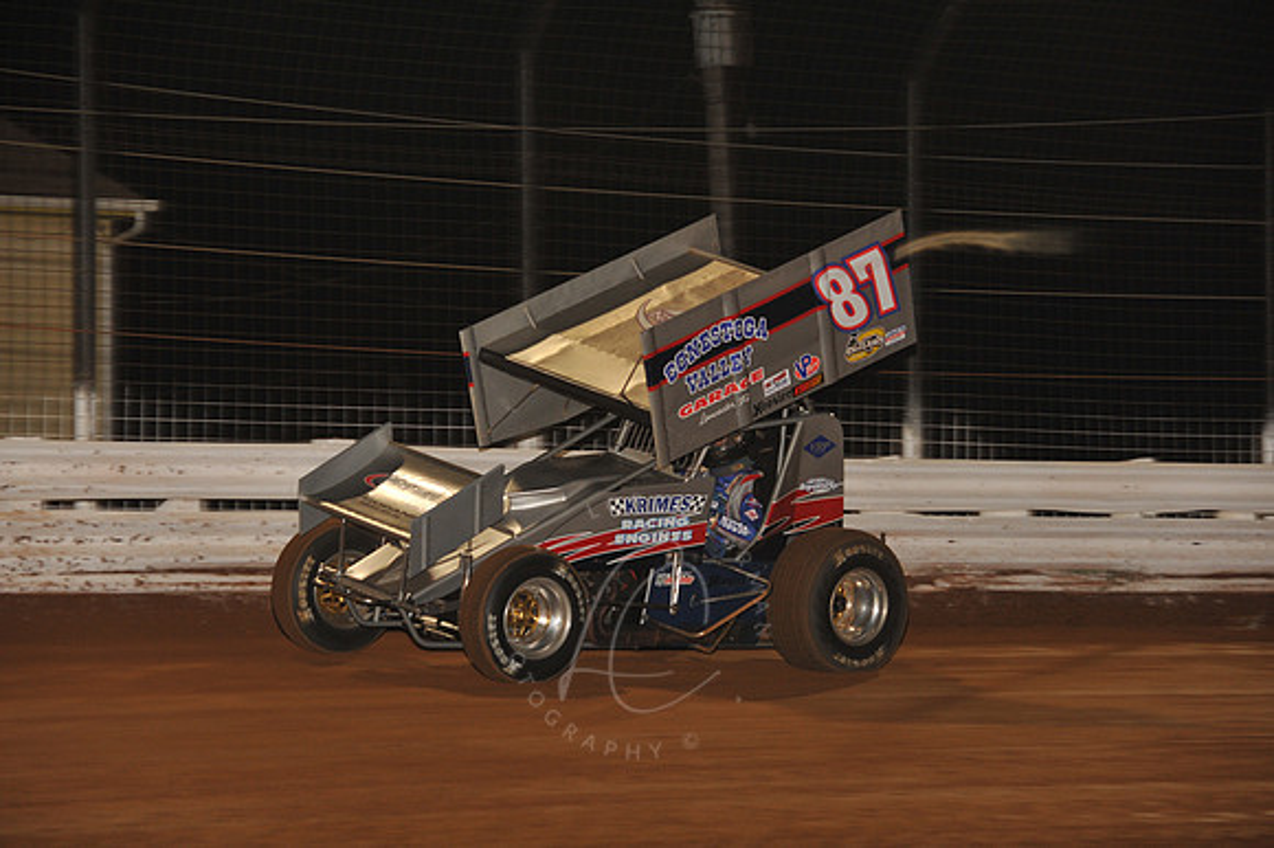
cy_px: 424
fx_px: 5128
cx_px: 637
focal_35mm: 145
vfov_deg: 9.5
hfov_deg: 14.2
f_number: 6.3
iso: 1250
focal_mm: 145
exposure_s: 1/320
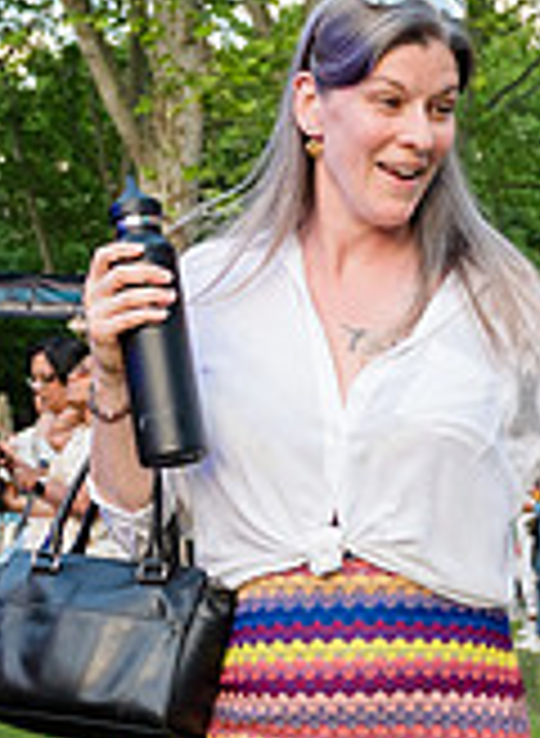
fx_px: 2198
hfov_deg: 14.0
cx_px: 363
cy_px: 638
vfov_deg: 18.8
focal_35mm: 104
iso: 1000
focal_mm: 24
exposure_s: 1/250
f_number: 3.5
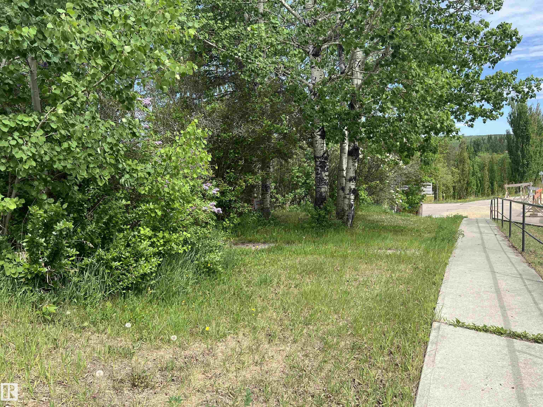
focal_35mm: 26
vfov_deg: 53.1
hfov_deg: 67.3
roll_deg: +3.2
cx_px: 272
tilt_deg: -6.1
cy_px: 204
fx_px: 408
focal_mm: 5.7
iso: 50
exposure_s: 1/2008
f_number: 1.5
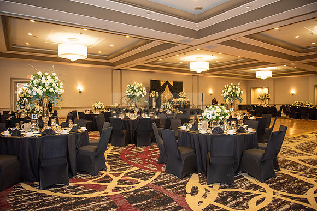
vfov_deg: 53.2
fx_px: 211
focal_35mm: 24
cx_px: 158
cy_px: 106
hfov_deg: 73.7
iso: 1600
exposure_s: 1/125
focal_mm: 24
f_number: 2.8
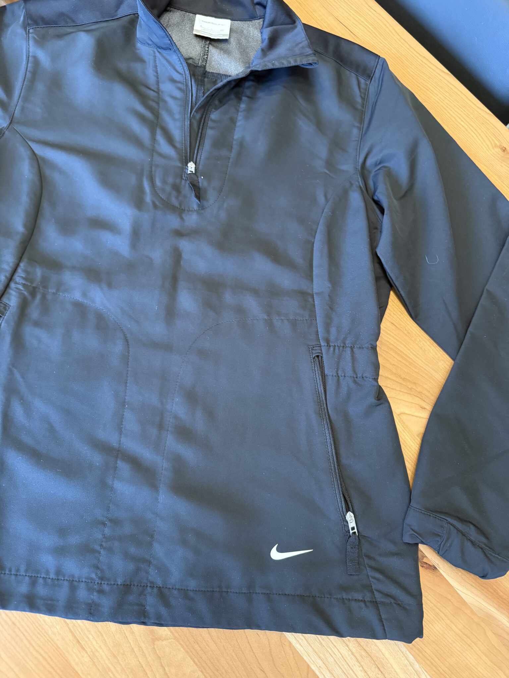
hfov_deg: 56.8
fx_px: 471
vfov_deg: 71.6
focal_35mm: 24
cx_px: 254
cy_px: 339
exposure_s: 1/40
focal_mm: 6.76
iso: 640
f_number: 1.78
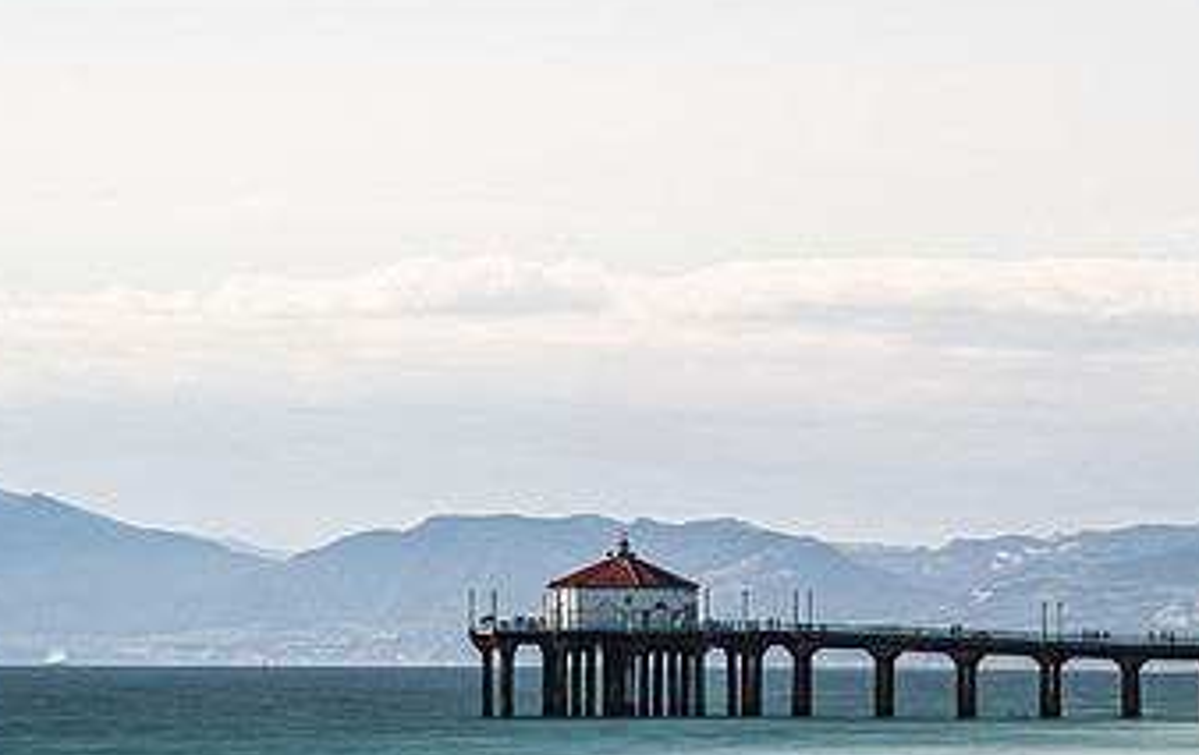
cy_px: 494
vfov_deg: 5.3
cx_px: 895
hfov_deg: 8.5
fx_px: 8090
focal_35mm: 247
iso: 80
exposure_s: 6
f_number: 8
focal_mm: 134
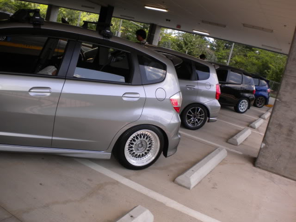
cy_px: 111
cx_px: 148
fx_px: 299
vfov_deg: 40.7
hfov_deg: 52.6
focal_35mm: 35
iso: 113
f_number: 4.6
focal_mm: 6.3
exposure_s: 1/160
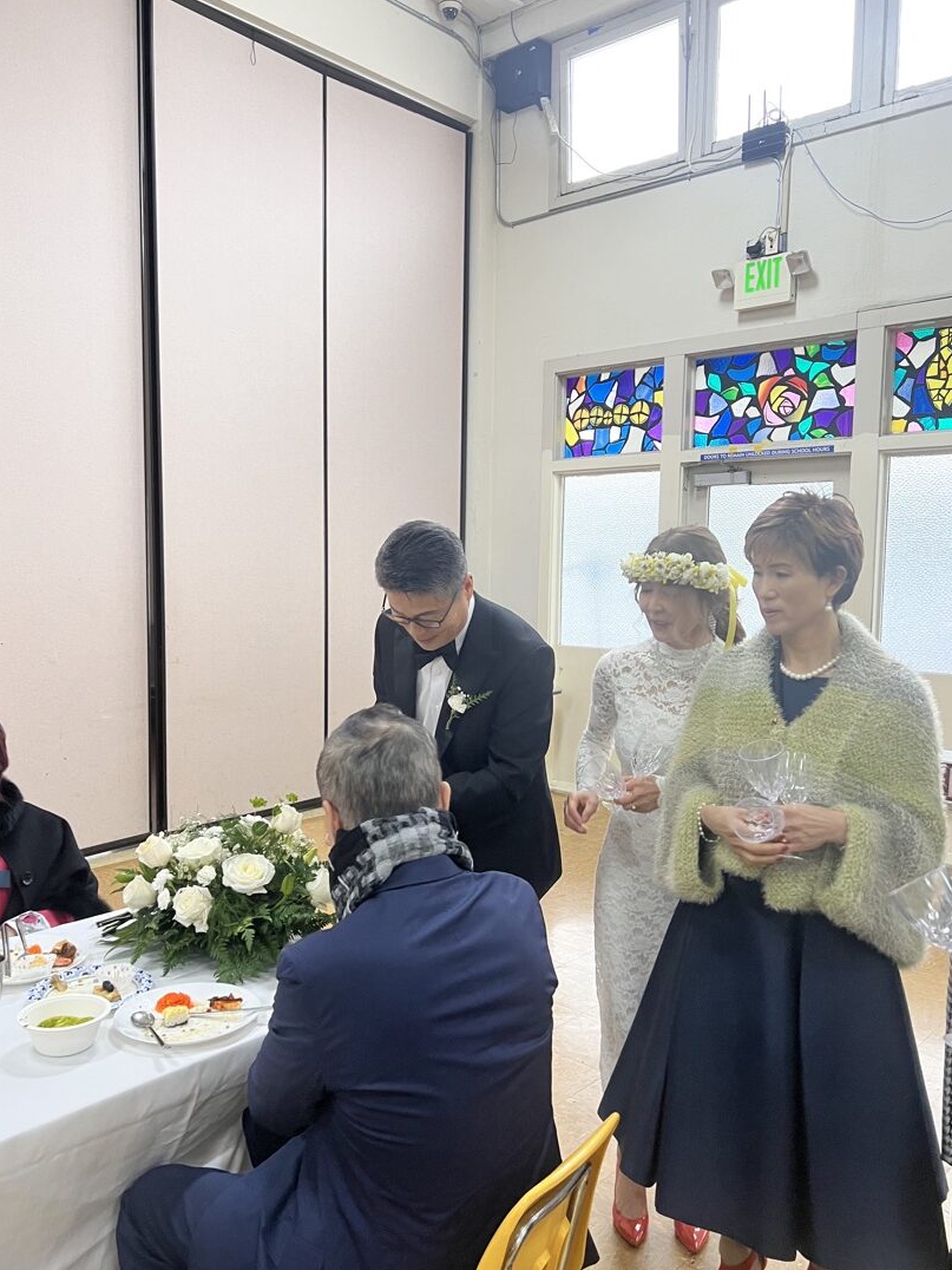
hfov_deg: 48.2
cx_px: 429
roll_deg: -0.7
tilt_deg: -5.2
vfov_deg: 61.6
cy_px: 659
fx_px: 1063
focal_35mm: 29
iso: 100
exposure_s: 1/60
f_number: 1.5
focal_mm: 5.7
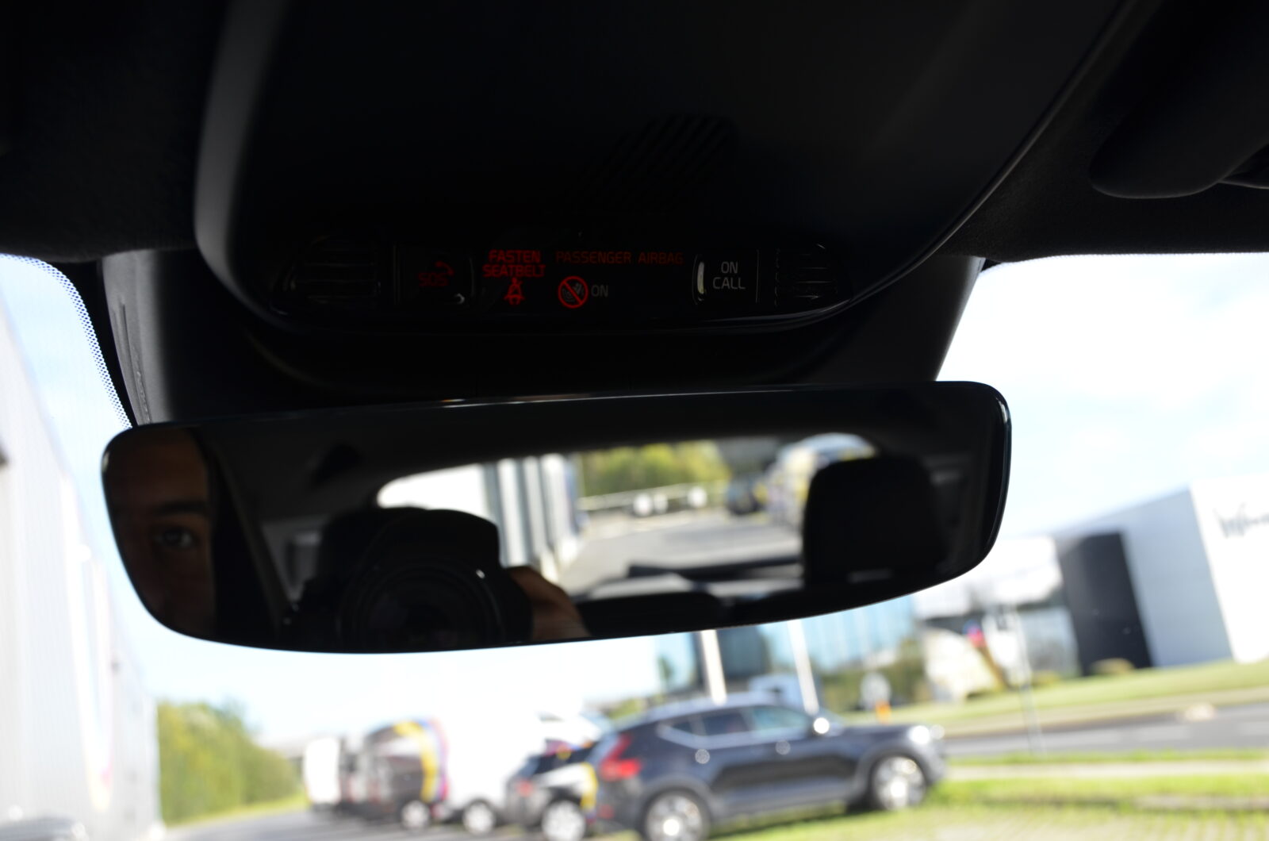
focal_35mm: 36
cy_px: 420
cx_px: 634
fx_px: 1266
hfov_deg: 53.2
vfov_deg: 36.7
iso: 200
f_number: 6.3
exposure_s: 1/160
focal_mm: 24
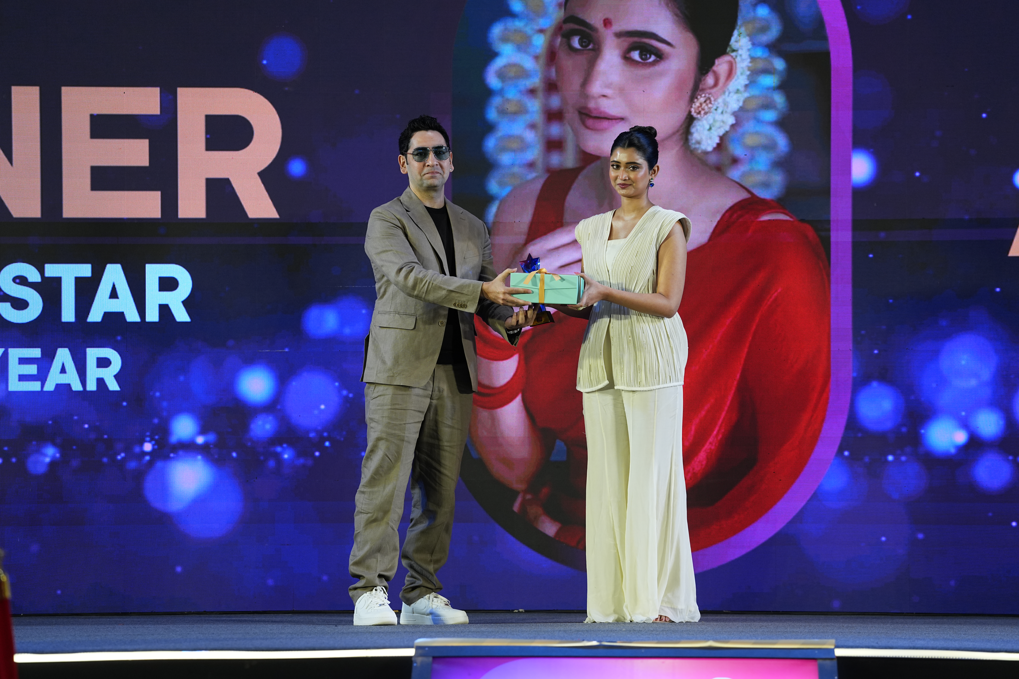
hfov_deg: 13.8
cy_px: 340
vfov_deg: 9.2
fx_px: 4217
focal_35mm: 149
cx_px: 510
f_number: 3.5
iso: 640
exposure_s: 1/200
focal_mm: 149
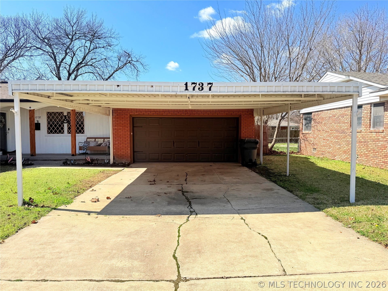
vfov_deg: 56.8
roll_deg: -0.7
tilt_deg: -2.2
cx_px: 194
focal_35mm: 24
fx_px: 269
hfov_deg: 71.6
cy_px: 146
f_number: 1.78
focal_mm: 6.76
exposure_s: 1/4167
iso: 80
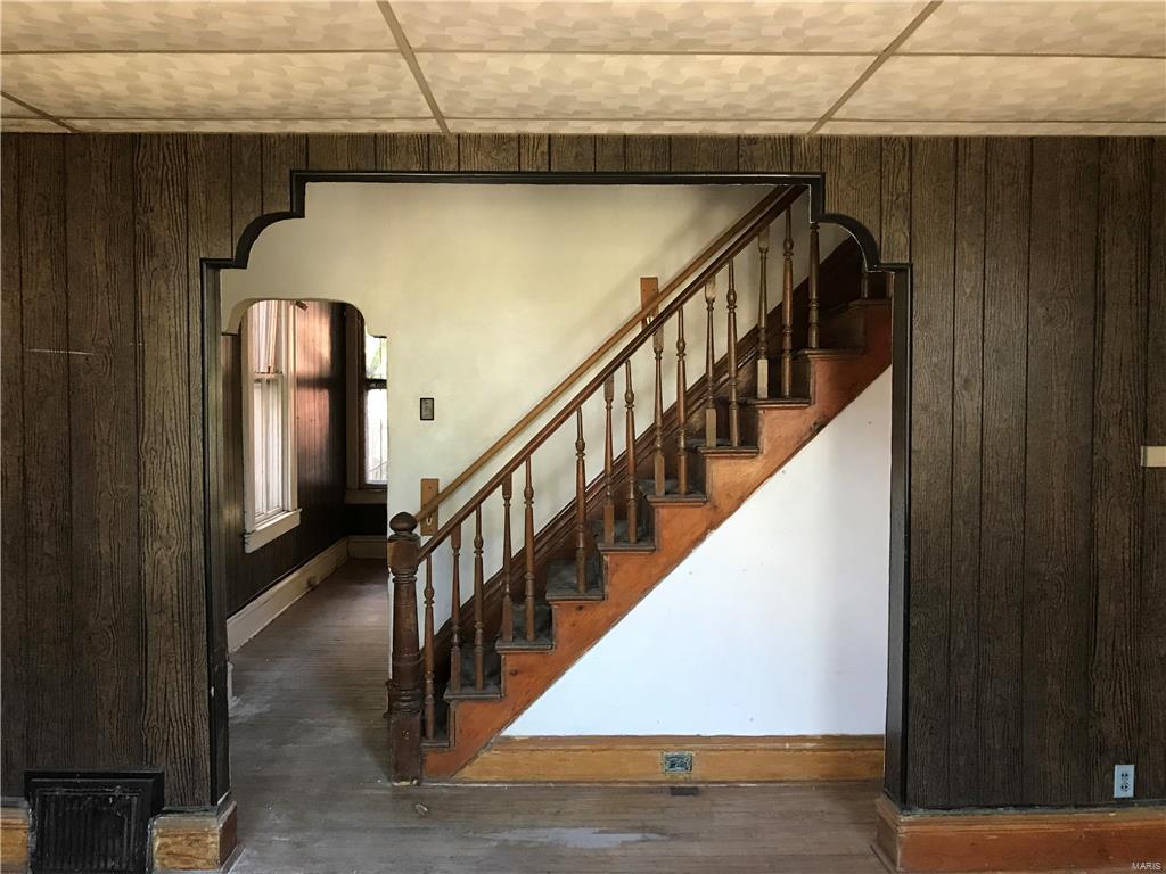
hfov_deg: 63.4
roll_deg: -0.6
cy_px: 437
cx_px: 583
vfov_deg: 49.7
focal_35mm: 28
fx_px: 943
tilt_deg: -4.7
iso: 50
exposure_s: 1/15
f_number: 1.8
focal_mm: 3.99
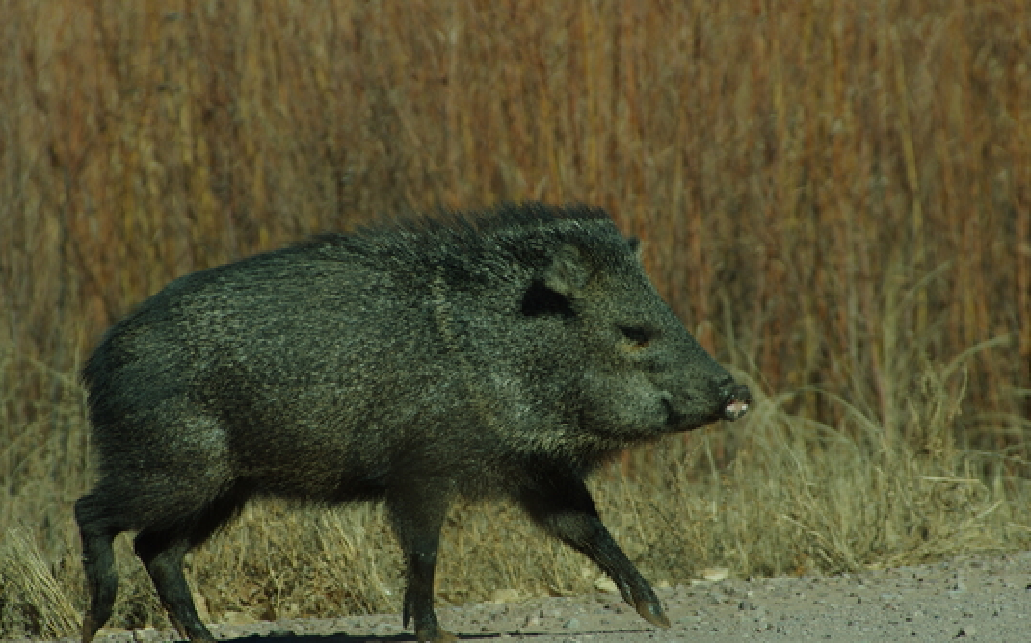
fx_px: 15702
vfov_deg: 2.3
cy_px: 338
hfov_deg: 3.8
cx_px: 507
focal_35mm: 559
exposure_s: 1/640
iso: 100
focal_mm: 350
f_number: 6.3
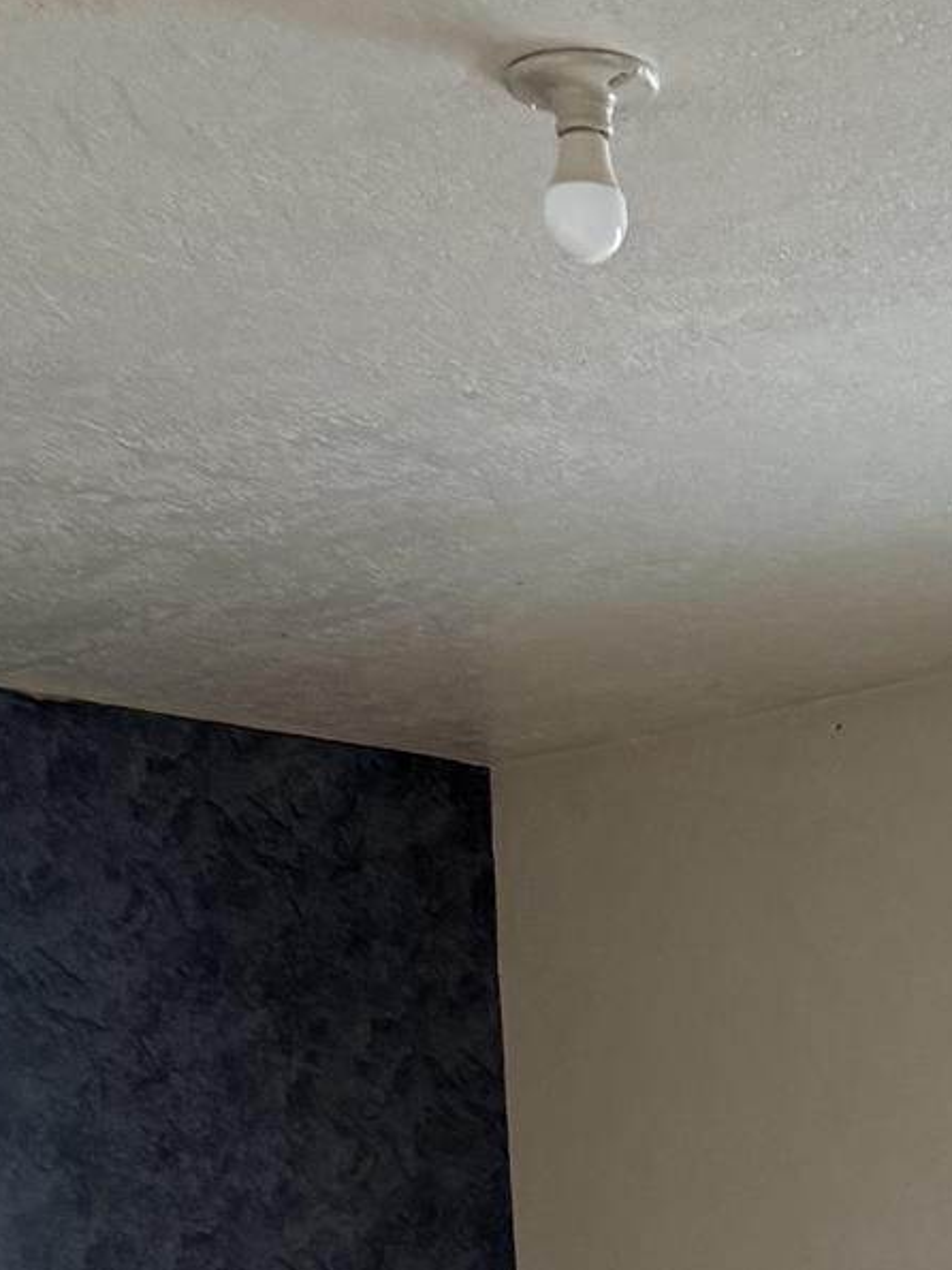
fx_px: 3411
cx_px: 1101
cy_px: 2207
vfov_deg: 17.5
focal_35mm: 93
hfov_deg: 15.4
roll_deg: +1.9
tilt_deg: -11.3
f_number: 1.78
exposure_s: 1/120
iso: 200
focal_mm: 6.76
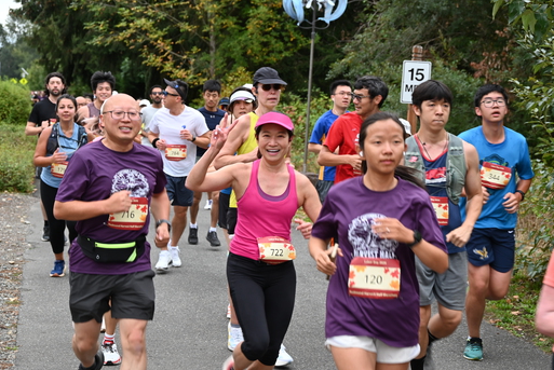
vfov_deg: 18.2
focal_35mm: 75
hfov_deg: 27.0
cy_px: 182
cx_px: 289
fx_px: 1155
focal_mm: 70
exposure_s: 1/125
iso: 640
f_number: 6
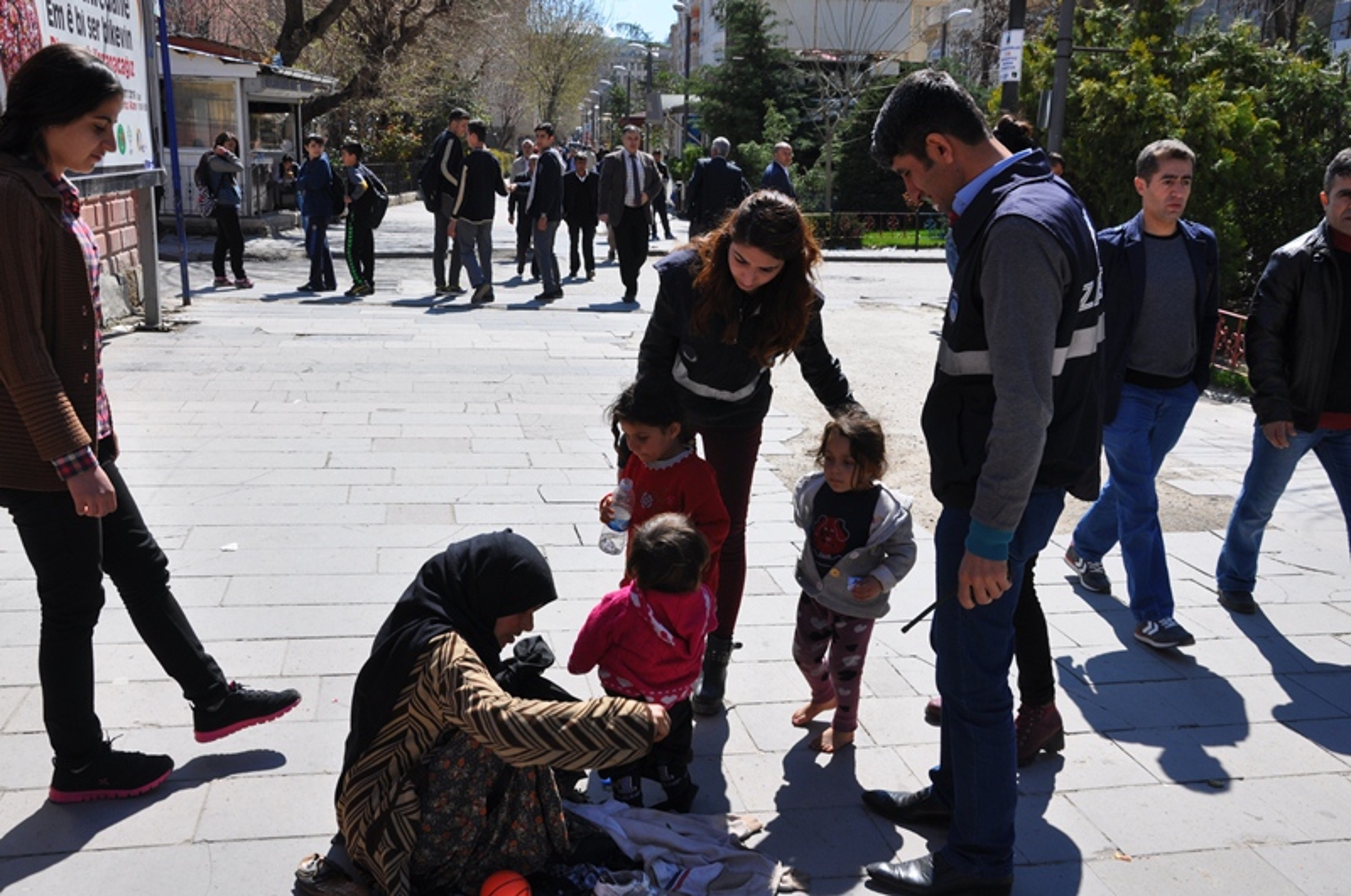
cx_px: 676
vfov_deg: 36.8
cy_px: 448
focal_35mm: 36
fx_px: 1349
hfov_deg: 53.2
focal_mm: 24
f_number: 9
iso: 200
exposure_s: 1/320
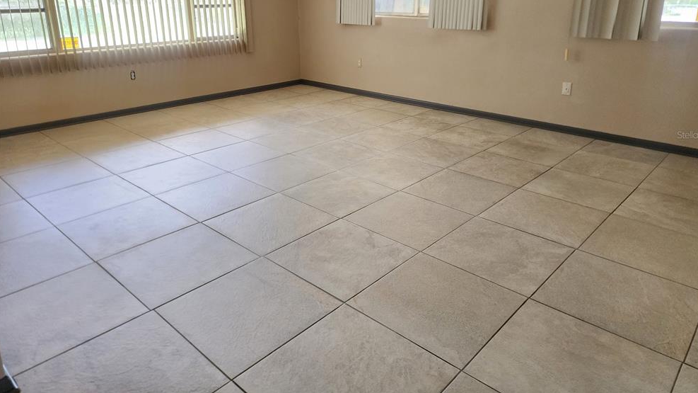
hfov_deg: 71.9
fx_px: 481
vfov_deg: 43.8
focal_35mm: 26
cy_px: 135
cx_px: 358
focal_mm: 6.4
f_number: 1.8
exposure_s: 1/120
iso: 400
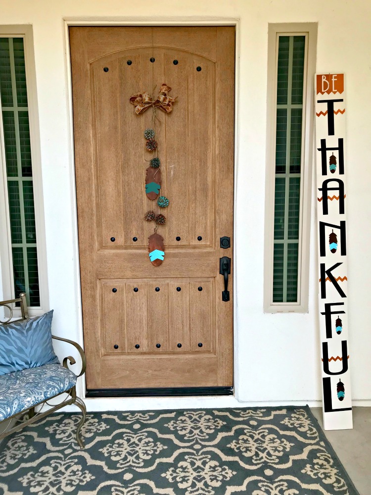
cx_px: 186
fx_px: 400
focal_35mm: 28
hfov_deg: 49.7
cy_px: 248
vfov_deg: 63.4
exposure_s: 1/140
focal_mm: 3.99
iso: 20
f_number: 1.8
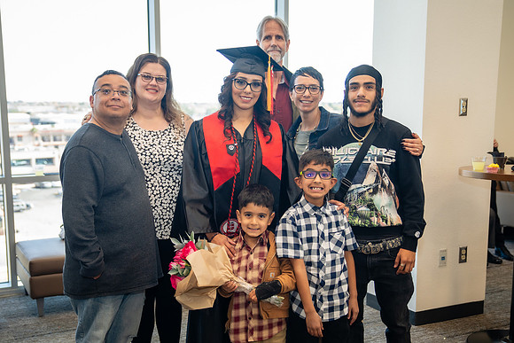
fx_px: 637
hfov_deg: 43.9
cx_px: 251
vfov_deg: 30.0
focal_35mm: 45
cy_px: 210
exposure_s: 1/160
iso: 640
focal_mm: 36
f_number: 2.8
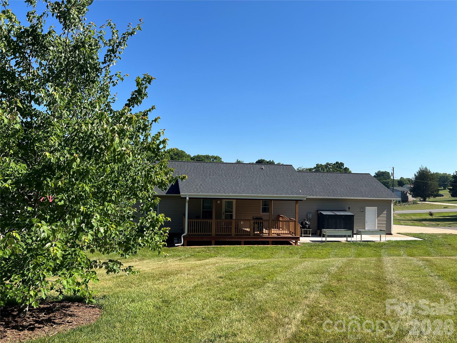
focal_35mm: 26
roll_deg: -1.6
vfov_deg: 53.1
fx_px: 343
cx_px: 228
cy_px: 172
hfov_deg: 67.3
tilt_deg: +2.1
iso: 50
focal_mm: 5.7
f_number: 1.5
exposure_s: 1/3968
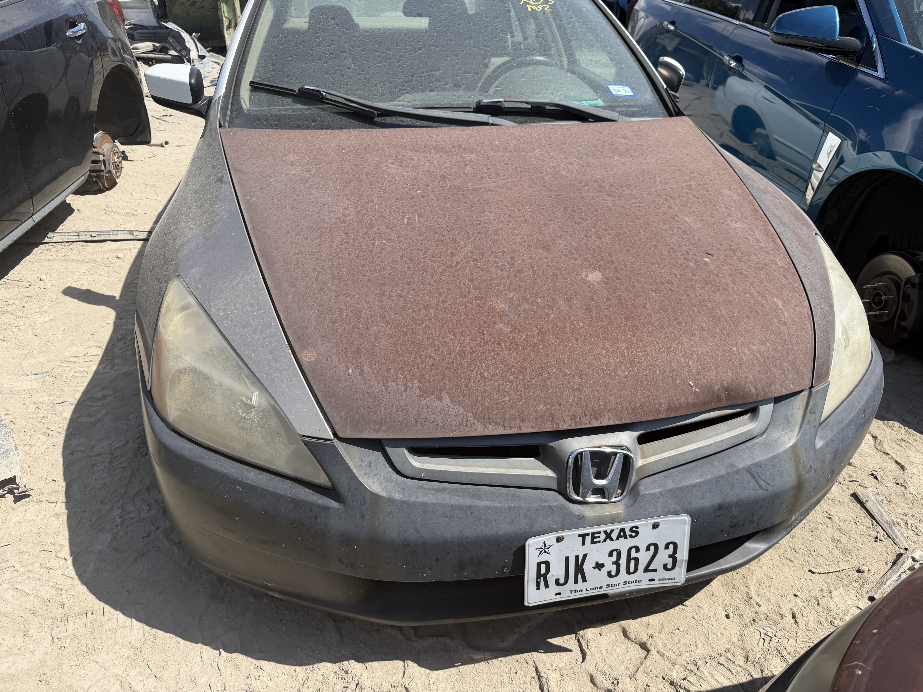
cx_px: 462
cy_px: 346
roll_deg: -1.2
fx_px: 640
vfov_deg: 56.8
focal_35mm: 24
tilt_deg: -28.8
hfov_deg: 71.6
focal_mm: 6.76
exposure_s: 1/3953
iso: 80
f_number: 1.78
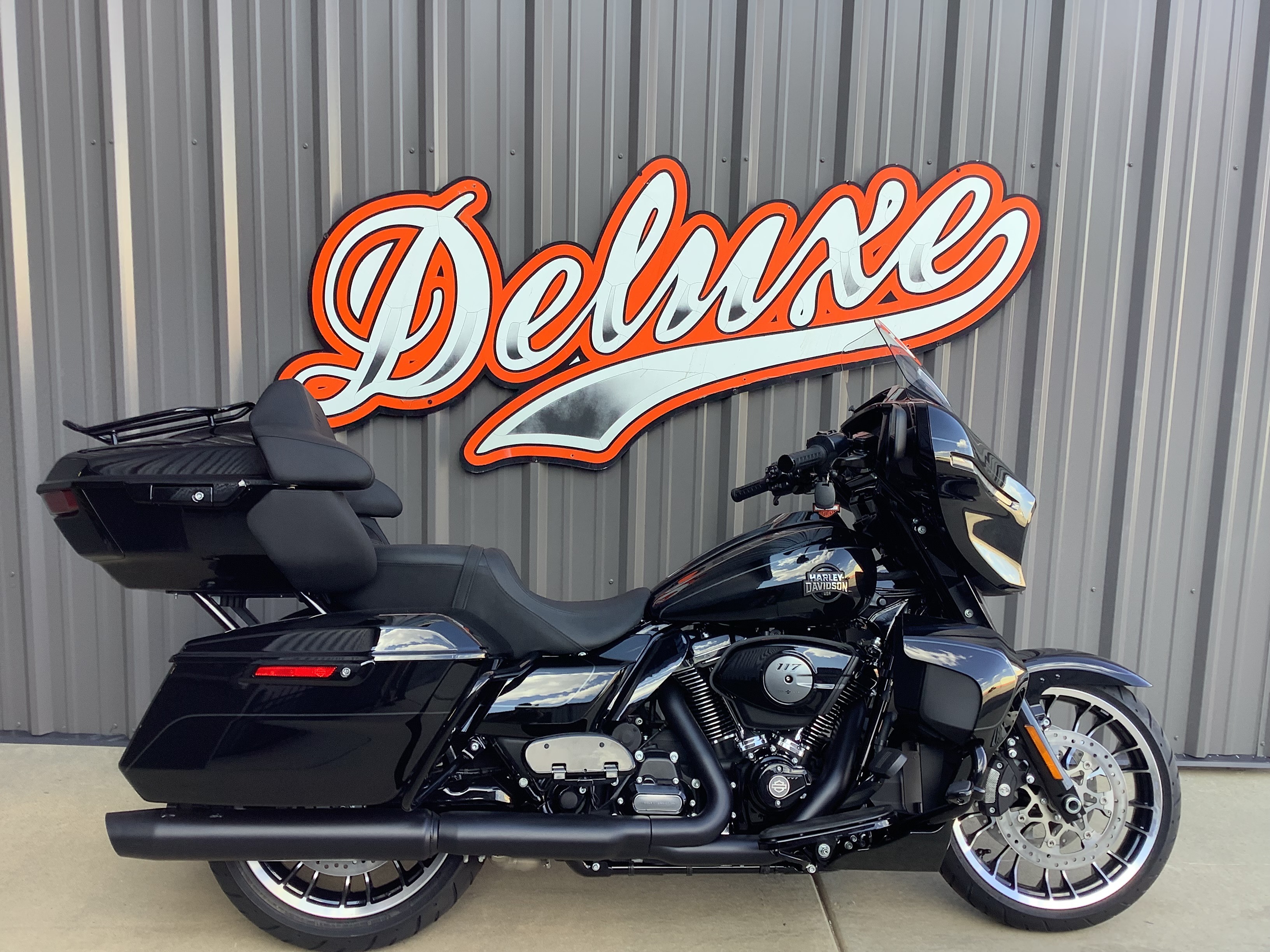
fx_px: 1137
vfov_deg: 45.4
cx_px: 635
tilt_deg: -9.2
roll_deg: -2.4
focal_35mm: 31
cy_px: 476
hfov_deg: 58.4
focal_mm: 3.3
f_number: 2.4
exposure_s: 1/100
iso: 32
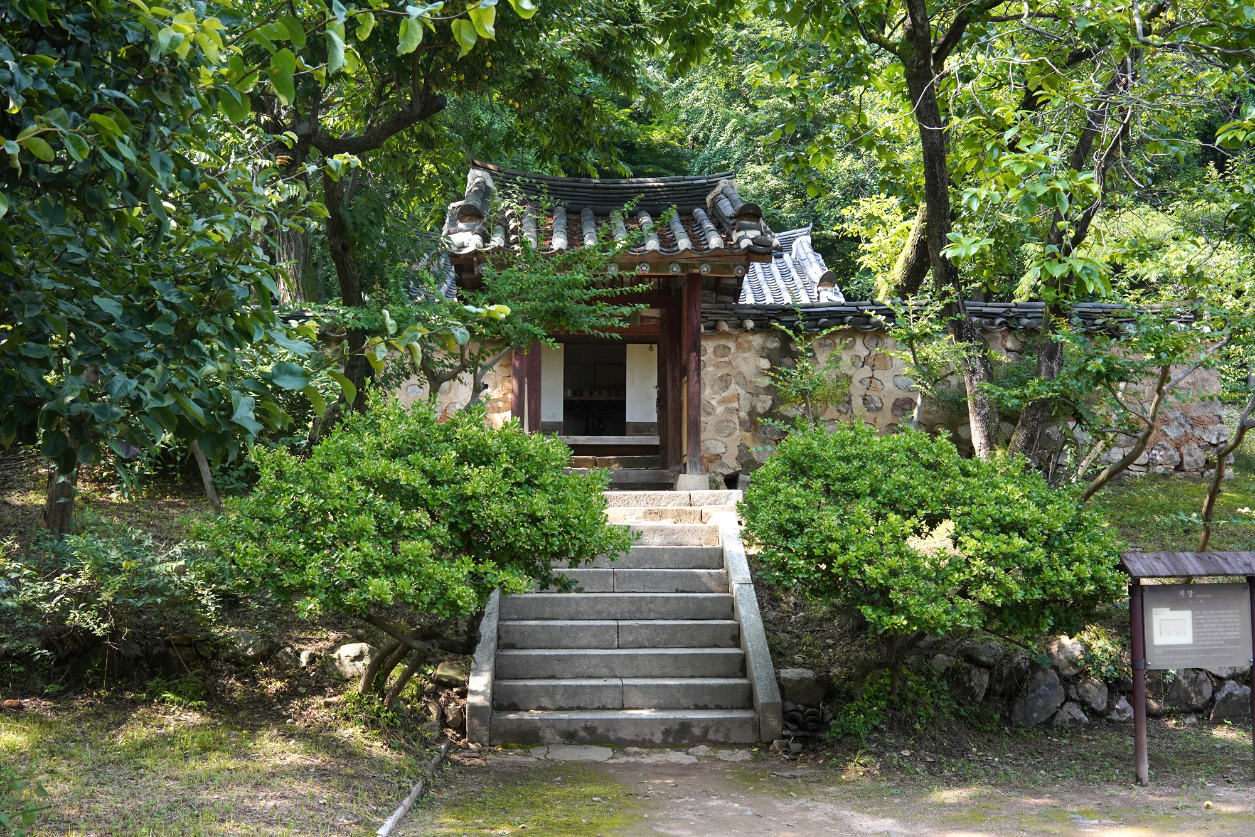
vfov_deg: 37.9
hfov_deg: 54.4
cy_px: 418
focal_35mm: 35
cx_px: 628
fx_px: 1220
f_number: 8
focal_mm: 35
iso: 800
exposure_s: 1/200
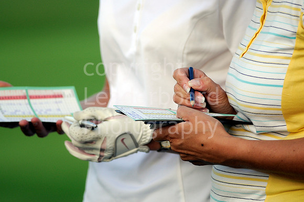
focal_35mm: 450
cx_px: 152
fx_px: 3795
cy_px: 101
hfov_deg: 4.6
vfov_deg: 3.0
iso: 400
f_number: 4.5
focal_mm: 300
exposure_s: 1/800
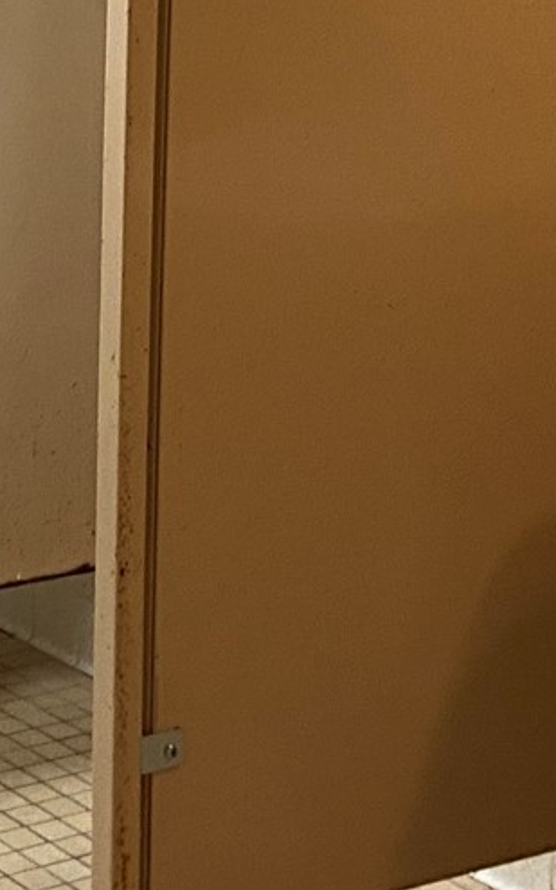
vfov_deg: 19.0
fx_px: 2596
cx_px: -250
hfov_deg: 11.7
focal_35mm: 107
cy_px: 50
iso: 160
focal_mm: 4.25
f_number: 1.8
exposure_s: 1/60
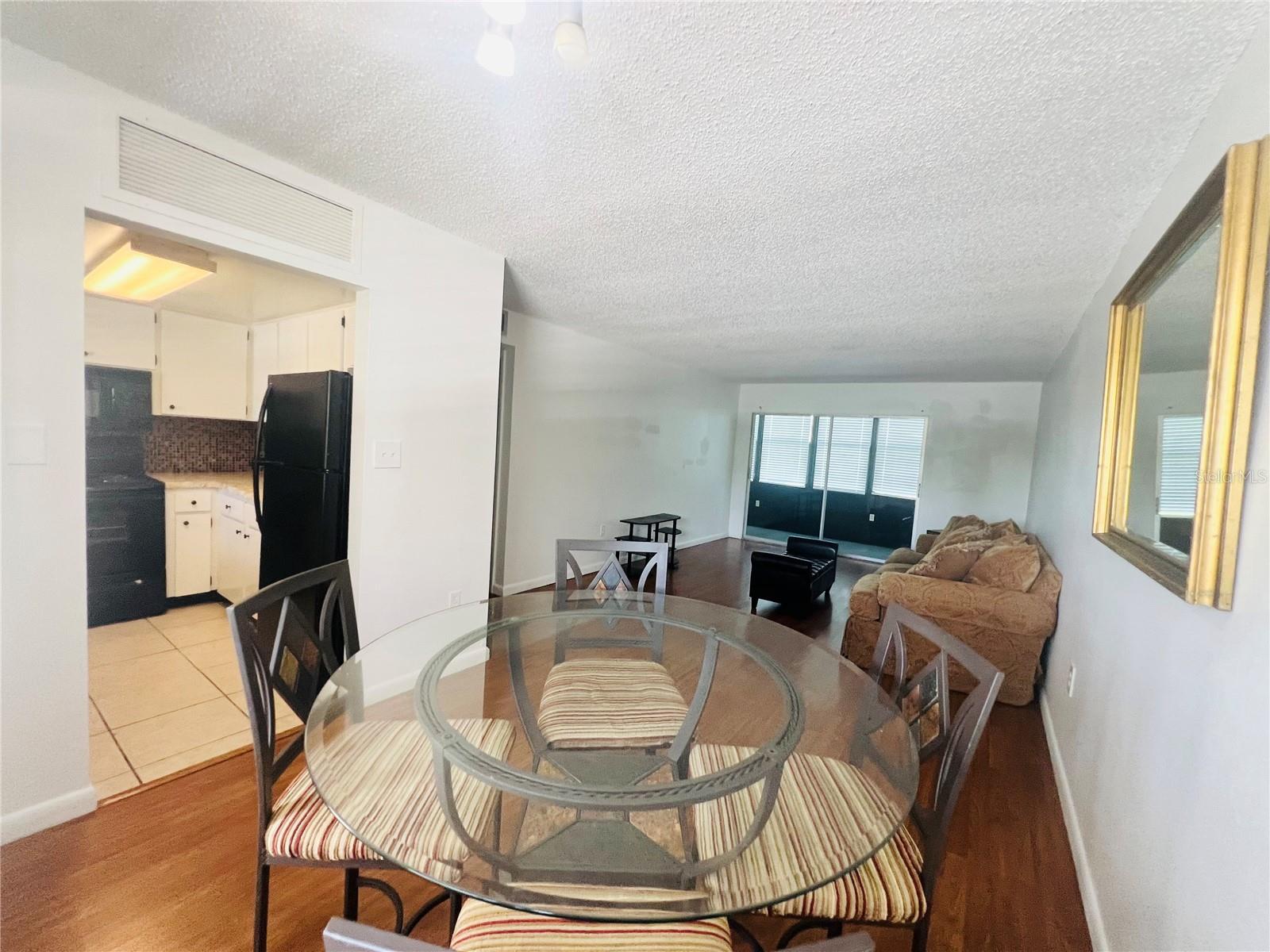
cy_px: 476
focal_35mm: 13
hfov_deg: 106.2
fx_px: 477
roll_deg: -4.3
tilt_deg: -4.4
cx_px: 635
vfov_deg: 89.9
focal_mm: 1.57
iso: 160
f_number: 1.8
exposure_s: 1/60
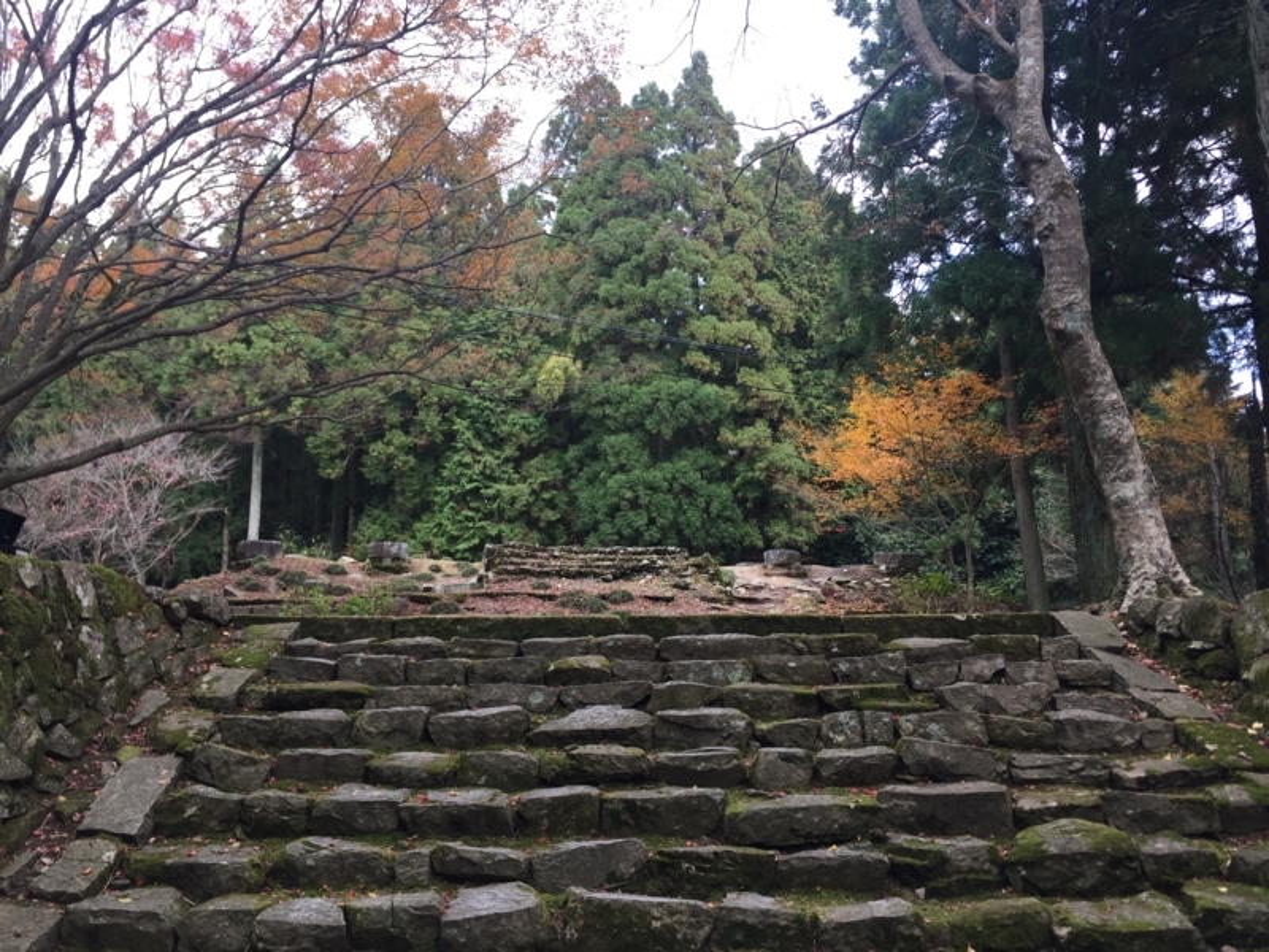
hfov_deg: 61.7
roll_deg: -0.9
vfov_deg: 48.2
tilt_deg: +11.0
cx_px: 634
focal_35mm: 29
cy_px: 476
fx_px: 1063
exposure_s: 1/146
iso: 32
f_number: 2.2
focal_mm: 4.15
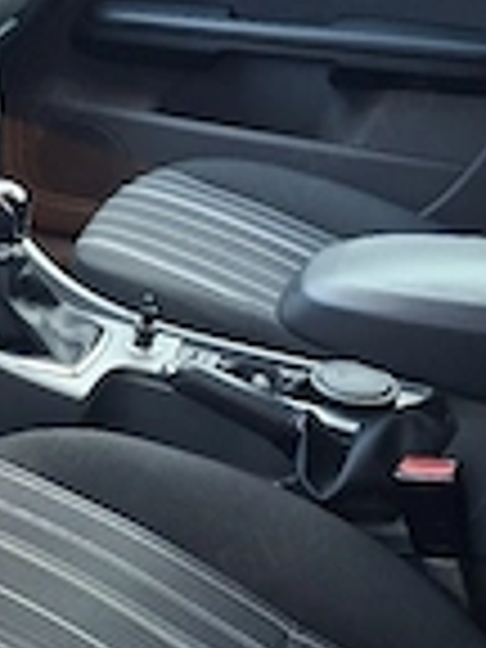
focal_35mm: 64
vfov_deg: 30.1
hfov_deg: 22.3
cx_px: 32
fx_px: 1198
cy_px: 238
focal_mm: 5.54
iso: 320
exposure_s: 1/33
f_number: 1.8
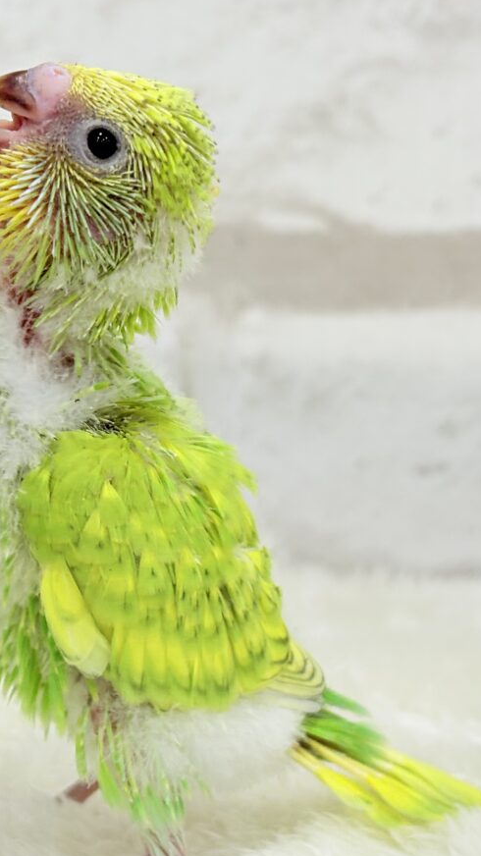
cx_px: 117
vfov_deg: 27.2
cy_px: 431
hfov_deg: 15.4
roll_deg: +0.1
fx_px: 1770
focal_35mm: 78
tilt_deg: -8.3
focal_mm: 5.96
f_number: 1.6
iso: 64
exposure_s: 1/100
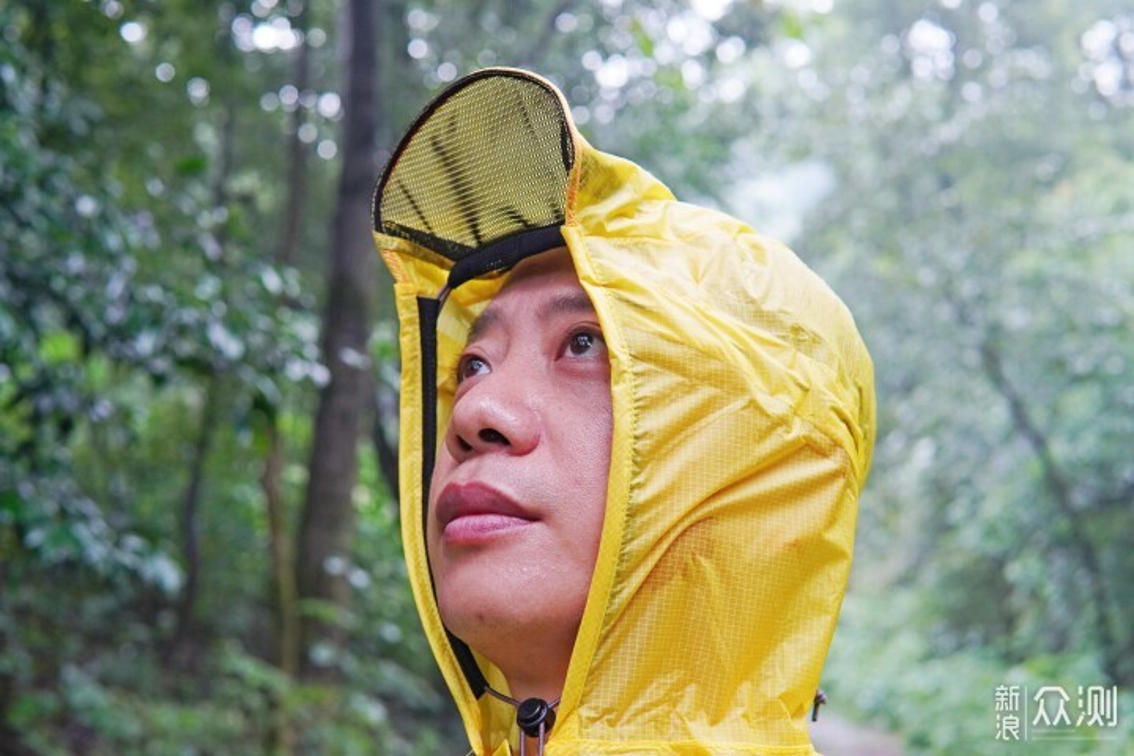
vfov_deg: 29.9
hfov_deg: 43.6
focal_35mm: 45
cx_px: 567
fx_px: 1417
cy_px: 378
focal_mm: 30
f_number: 4
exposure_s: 1/160
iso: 800
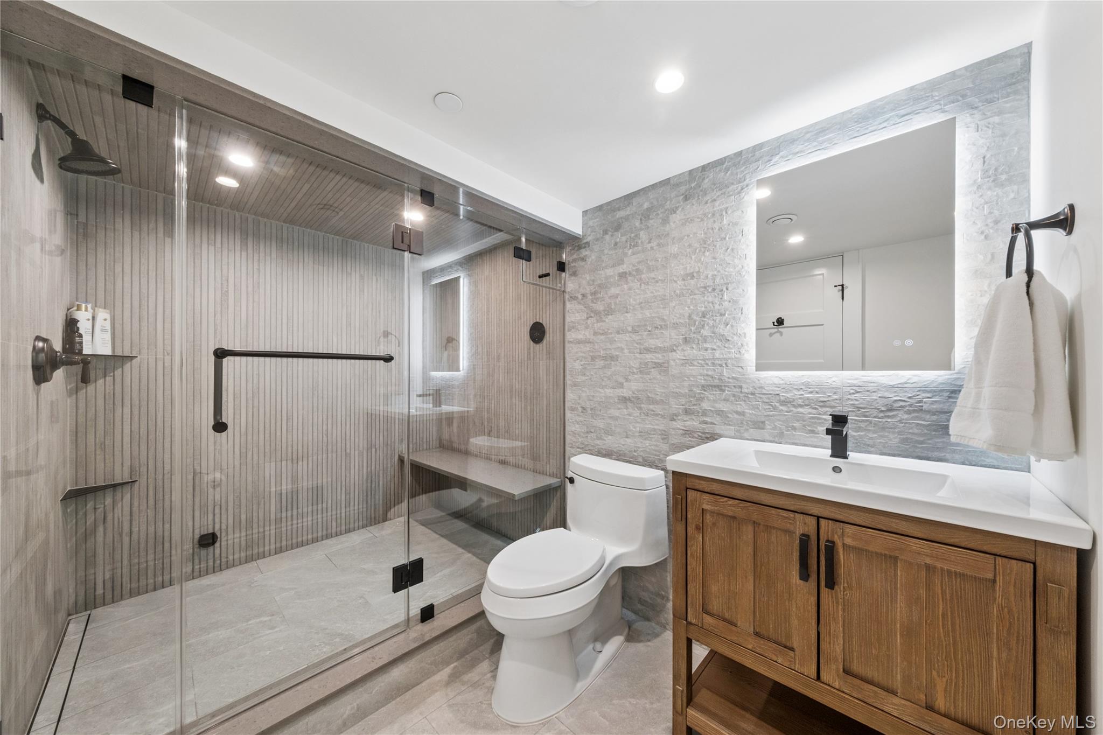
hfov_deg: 112.6
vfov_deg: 90.0
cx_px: 552
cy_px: 368
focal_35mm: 12
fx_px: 368
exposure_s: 1/8
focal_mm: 8
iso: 320
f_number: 11
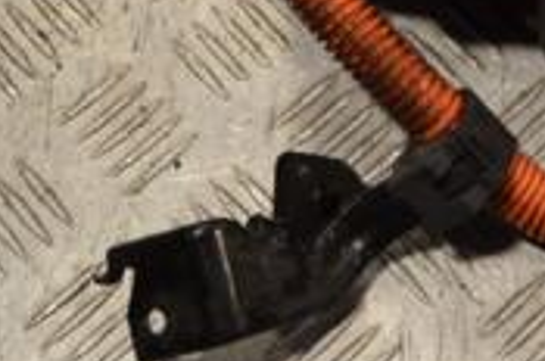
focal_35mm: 134
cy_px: -218
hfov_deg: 14.9
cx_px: 614
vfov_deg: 9.8
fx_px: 2025
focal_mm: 26
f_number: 5.6
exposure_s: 1/125
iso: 280
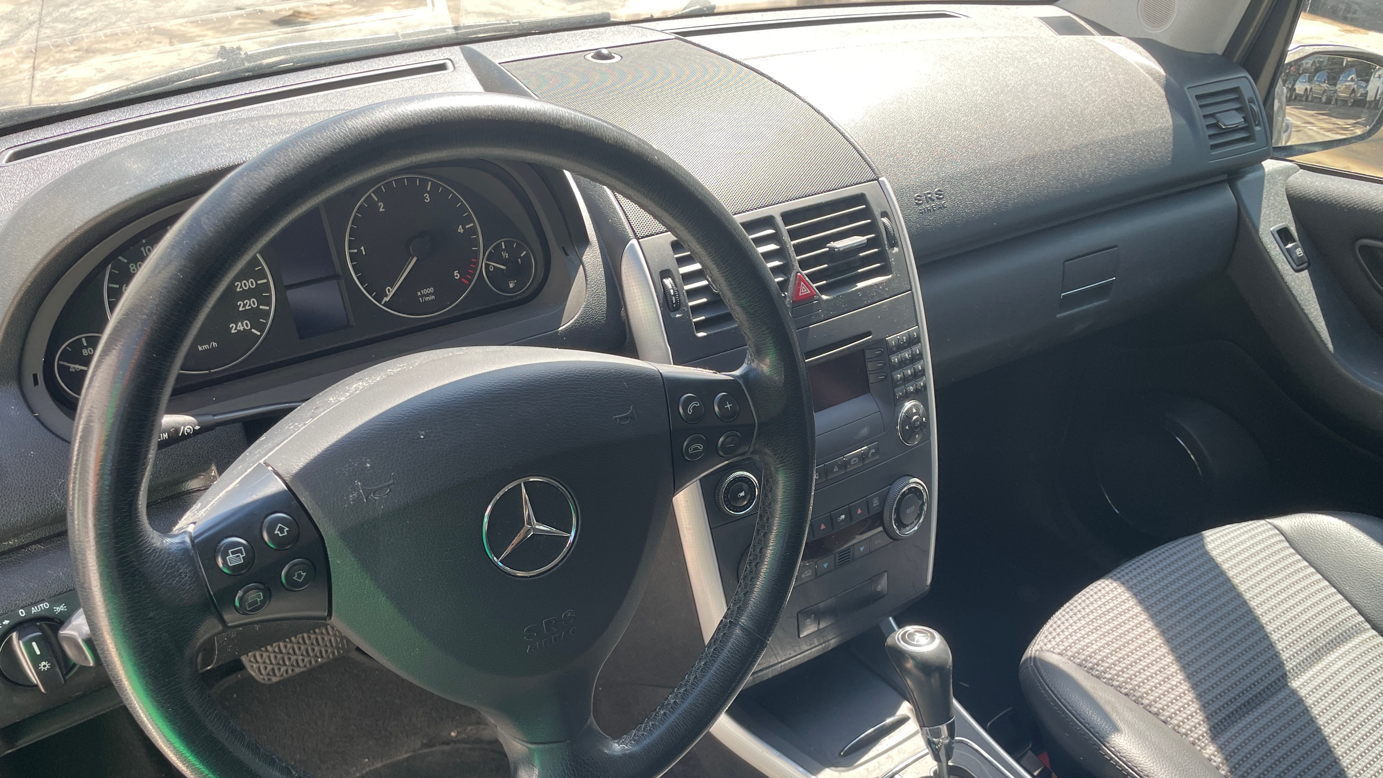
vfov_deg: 39.6
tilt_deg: -38.6
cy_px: 530
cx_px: 687
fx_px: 1063
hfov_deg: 66.1
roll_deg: -1.2
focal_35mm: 29
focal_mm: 4.2
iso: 32
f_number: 1.6
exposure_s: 1/215
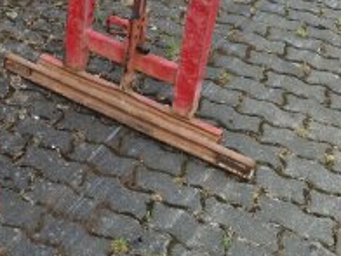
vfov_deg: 19.0
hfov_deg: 25.2
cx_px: 35
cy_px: -12
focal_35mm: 75
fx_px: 739
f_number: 1.8
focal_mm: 5.4
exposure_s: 1/514
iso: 50
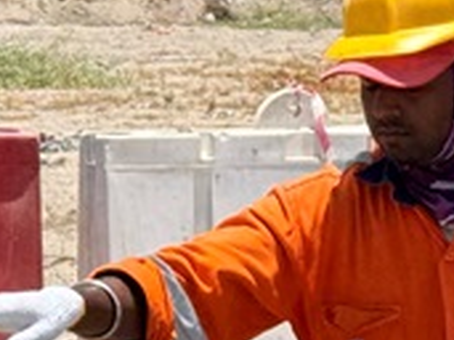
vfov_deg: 5.1
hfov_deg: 6.9
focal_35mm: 287
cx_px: 236
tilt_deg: -9.4
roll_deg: -1.0
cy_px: 539
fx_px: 3761
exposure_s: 1/4975
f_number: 1.78
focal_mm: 6.76
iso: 64
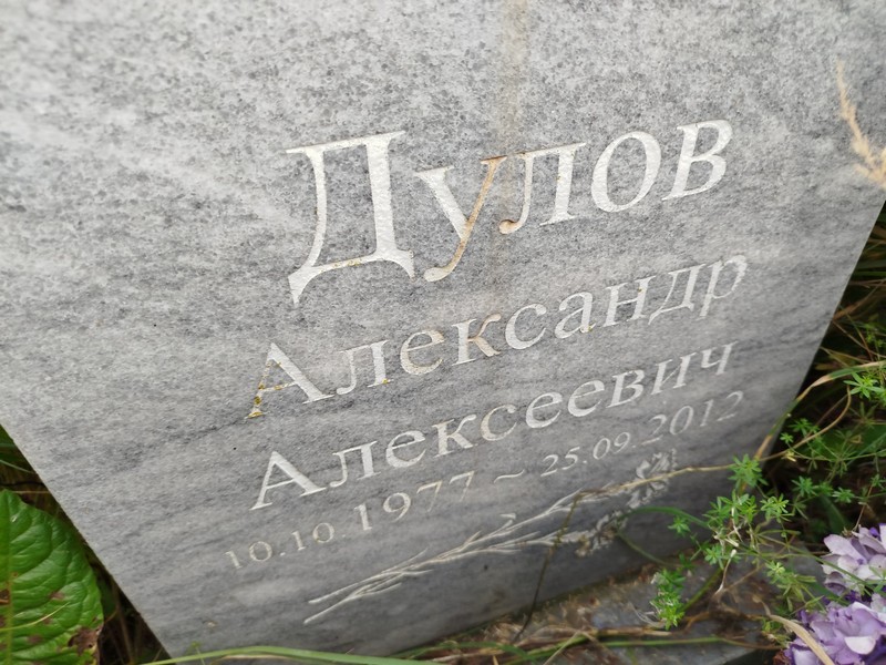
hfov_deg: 71.6
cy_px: 332
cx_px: 443
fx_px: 614
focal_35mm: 24
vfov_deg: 56.8
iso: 64
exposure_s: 1/100
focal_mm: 5.31
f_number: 1.7
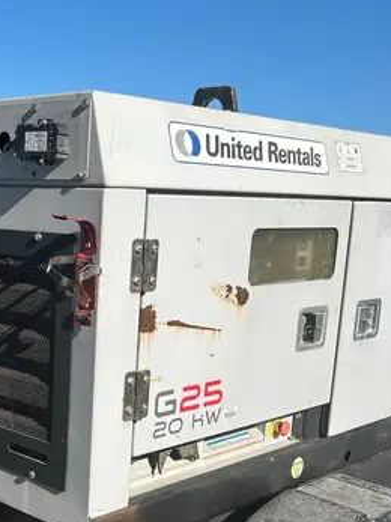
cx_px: 42
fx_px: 829
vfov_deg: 34.3
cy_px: 380
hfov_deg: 25.7
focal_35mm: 55
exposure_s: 1/4831
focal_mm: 5.7
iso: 50
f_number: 1.5
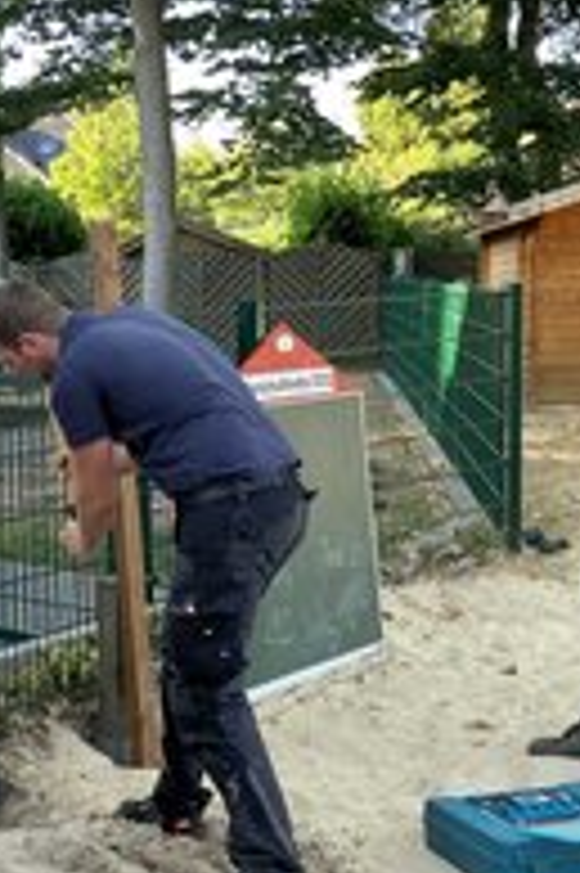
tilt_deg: -8.3
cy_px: 486
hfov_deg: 21.8
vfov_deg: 33.4
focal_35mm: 60
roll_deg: +2.4
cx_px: 4
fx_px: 1452
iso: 25
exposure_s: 1/121
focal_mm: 3.99
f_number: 1.8
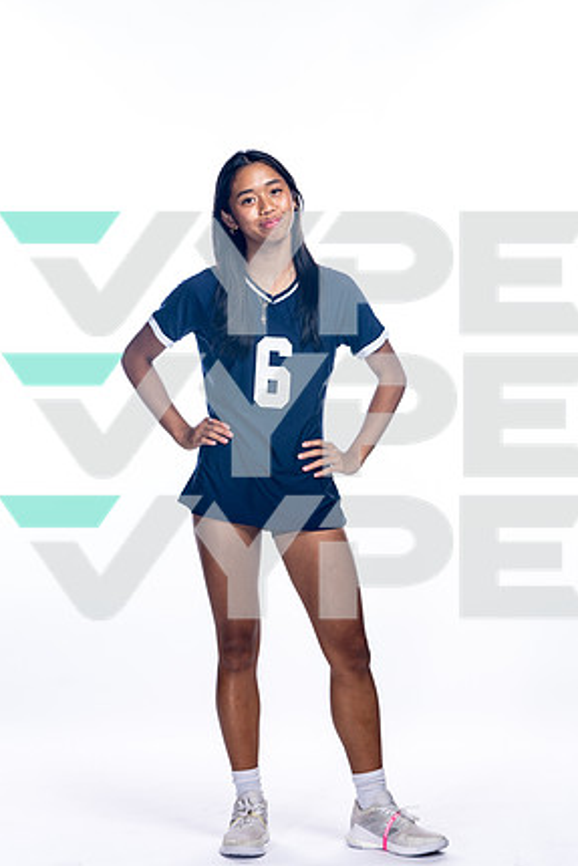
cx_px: 300
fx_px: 2719
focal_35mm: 113
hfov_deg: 12.1
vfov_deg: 18.1
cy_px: 417
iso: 400
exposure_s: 1/250
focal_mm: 108
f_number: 5.6
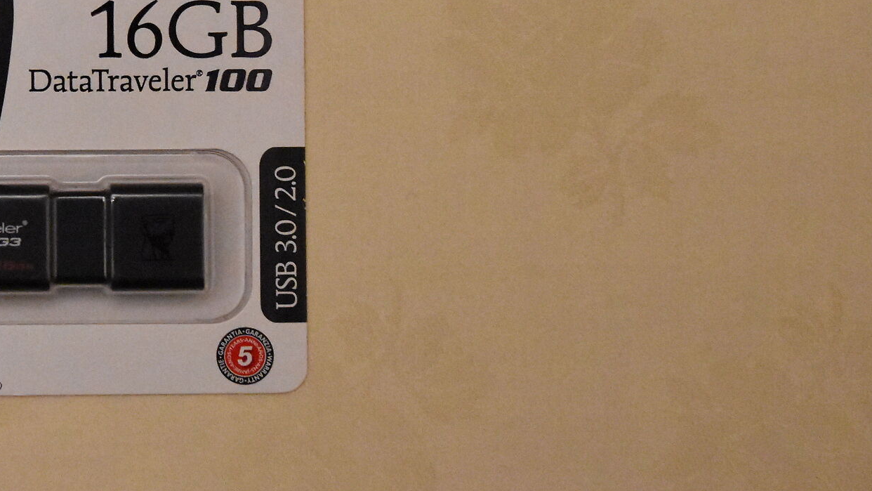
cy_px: 98
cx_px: 47
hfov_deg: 24.1
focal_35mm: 85
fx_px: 1966
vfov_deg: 14.2
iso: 12800
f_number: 3.3
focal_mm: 28
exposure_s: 1/250
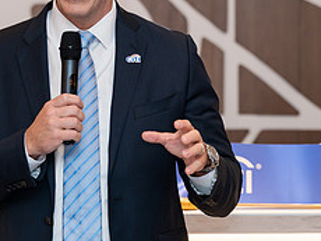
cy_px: 58
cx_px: 85
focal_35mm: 233
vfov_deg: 6.4
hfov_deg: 8.5
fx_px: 2163
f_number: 3.2
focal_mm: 89
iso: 400
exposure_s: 1/160
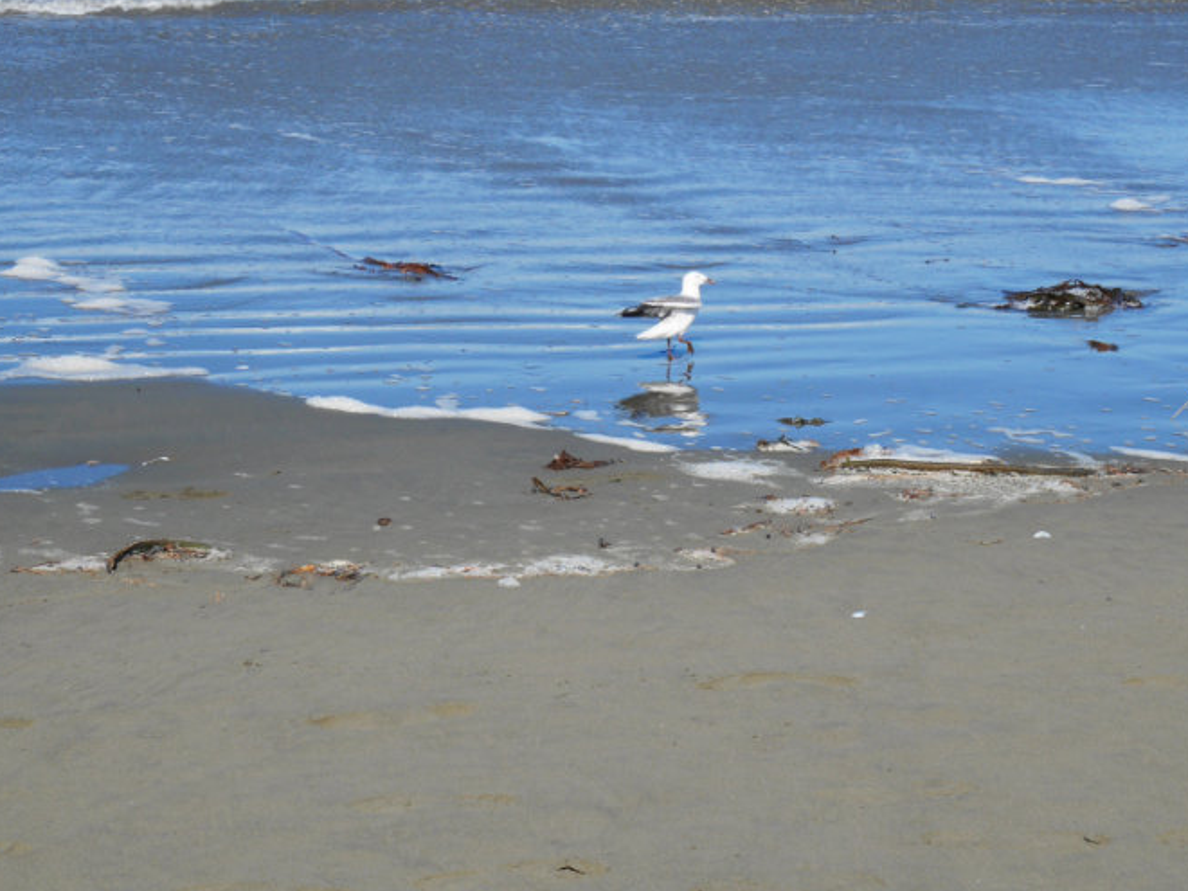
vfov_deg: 15.2
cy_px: 315
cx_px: 601
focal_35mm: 97
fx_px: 3329
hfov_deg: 20.2
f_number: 10
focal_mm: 32
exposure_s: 1/400
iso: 200
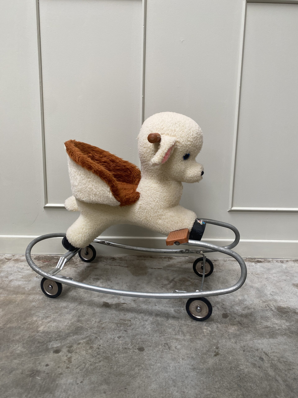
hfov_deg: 53.1
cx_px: 149
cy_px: 199
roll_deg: -1.5
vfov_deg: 67.3
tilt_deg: -11.2
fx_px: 298
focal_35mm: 26
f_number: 1.8
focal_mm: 4.25
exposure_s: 1/100
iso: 64
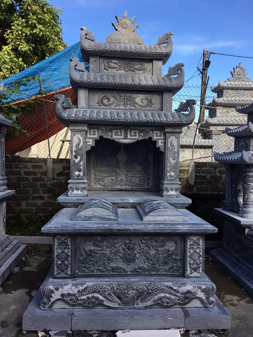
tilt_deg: -1.0
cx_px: 126
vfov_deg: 61.7
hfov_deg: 48.2
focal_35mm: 29
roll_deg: -0.9
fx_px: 283
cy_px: 168
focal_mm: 4.15
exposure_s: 1/460
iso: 25
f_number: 2.2
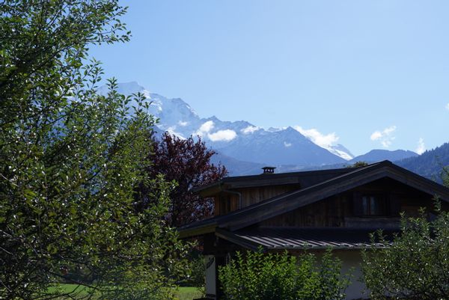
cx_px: 224
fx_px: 649
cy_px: 150
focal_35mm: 52
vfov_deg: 26.0
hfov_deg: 38.2
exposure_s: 1/320
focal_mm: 52
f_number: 11
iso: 200
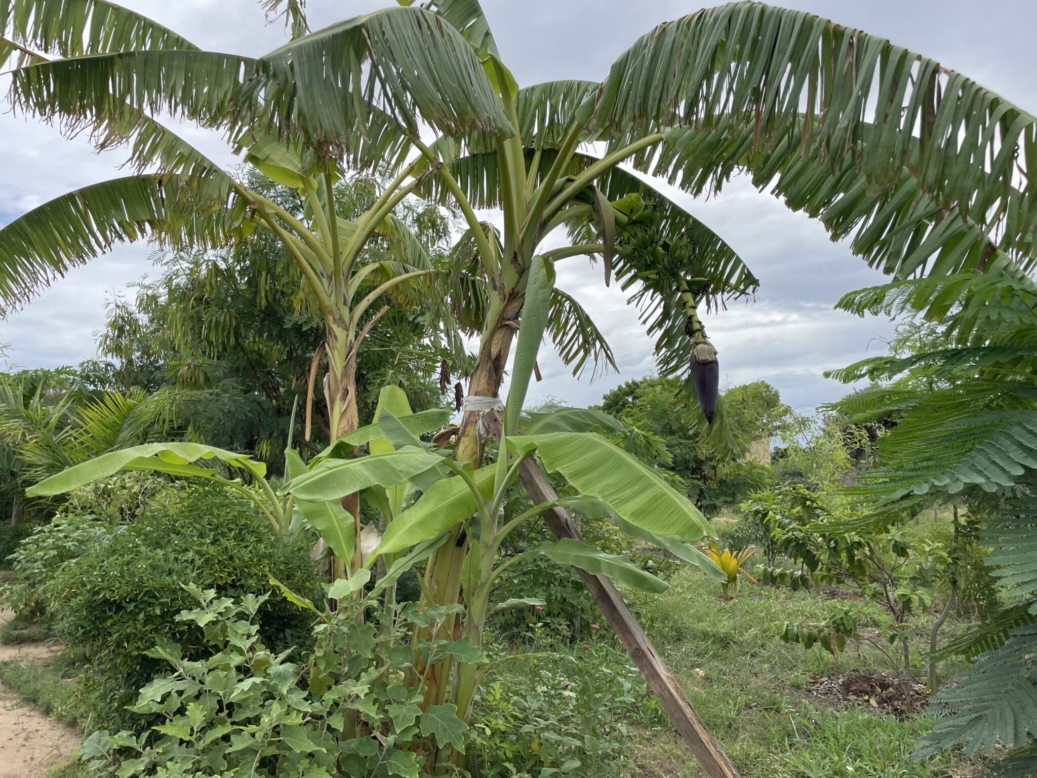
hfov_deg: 67.3
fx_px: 779
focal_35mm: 26
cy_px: 389
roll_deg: -0.3
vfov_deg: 53.1
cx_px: 518
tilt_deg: +5.2
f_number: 1.6
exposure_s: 1/3861
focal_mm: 4.2
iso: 32
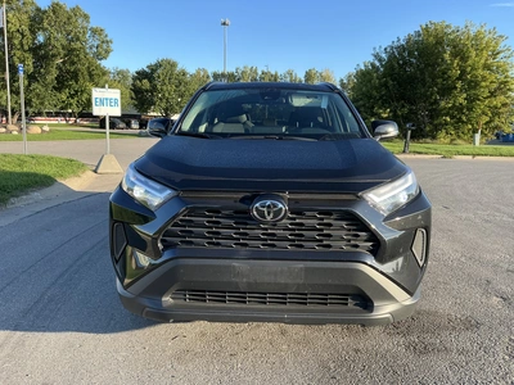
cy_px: 192
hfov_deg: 63.4
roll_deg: -1.0
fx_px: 416
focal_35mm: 28
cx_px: 257
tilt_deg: -6.3
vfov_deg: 49.7
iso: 25
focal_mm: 3
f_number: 1.8
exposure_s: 1/375
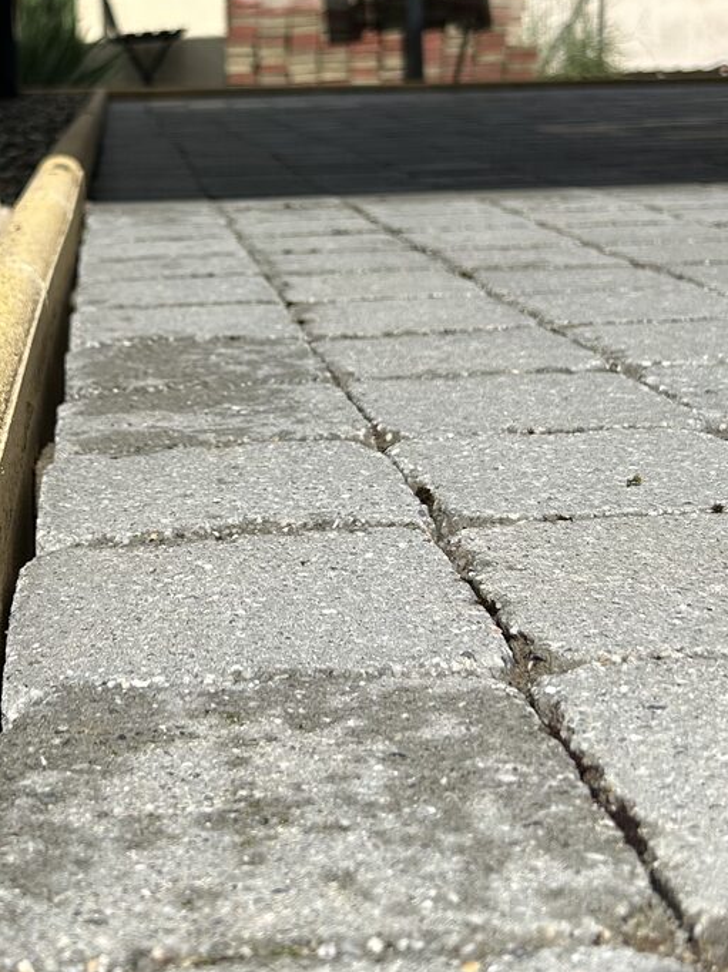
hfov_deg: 23.7
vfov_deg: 31.4
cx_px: 170
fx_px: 1712
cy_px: 301
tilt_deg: -9.2
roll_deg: +1.5
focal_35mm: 61
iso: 50
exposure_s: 1/6579
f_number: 1.5
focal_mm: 5.7
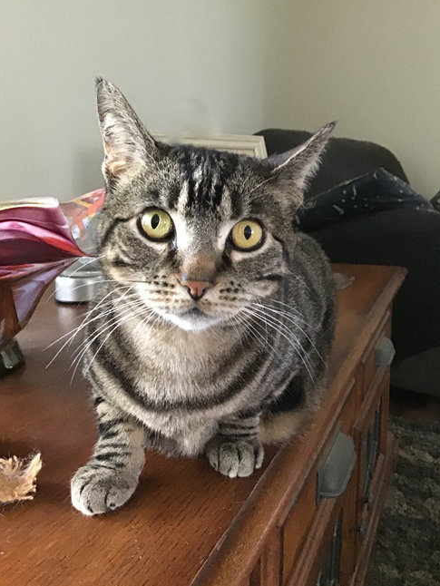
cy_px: 293
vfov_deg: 56.8
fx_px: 542
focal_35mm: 32
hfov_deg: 44.2
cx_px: 225
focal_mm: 3.3
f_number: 2.4
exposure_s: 1/15
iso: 640
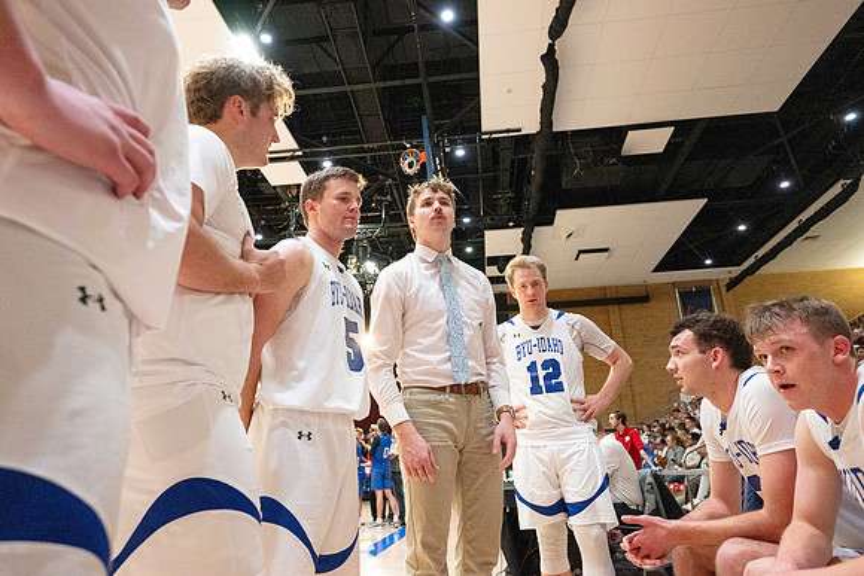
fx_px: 540
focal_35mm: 22
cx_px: 432
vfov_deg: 56.2
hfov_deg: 77.3
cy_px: 288
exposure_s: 1/500
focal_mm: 22.5
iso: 10000
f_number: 4
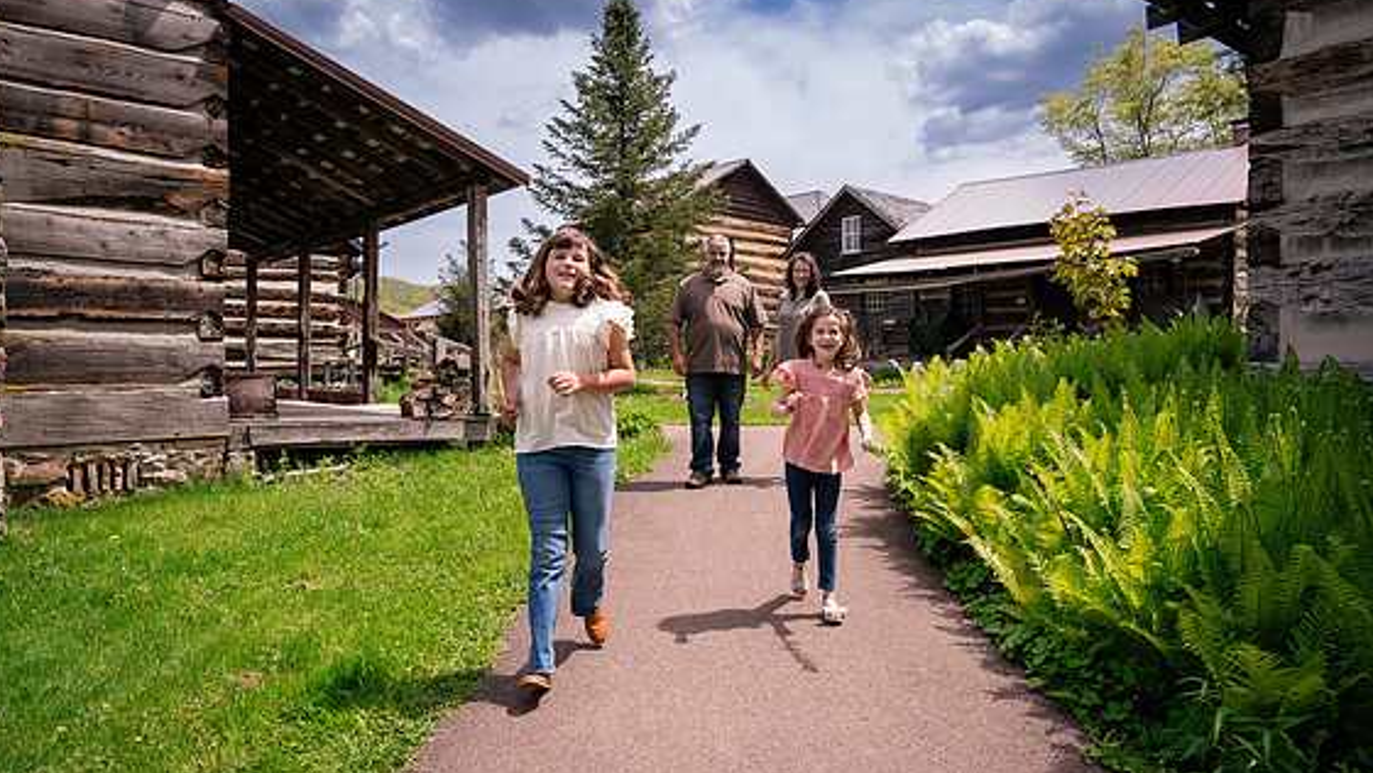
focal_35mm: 26
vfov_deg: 44.4
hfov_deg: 71.9
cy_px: 398
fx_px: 947
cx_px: 678
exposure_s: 1/400
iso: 100
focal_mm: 24
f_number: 5
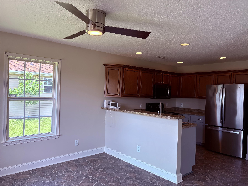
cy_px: 93
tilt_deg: +0.2
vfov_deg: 53.1
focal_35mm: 26
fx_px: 186
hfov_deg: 67.3
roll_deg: -0.8
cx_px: 124
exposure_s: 1/233
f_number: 1.6
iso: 64
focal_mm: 5.96
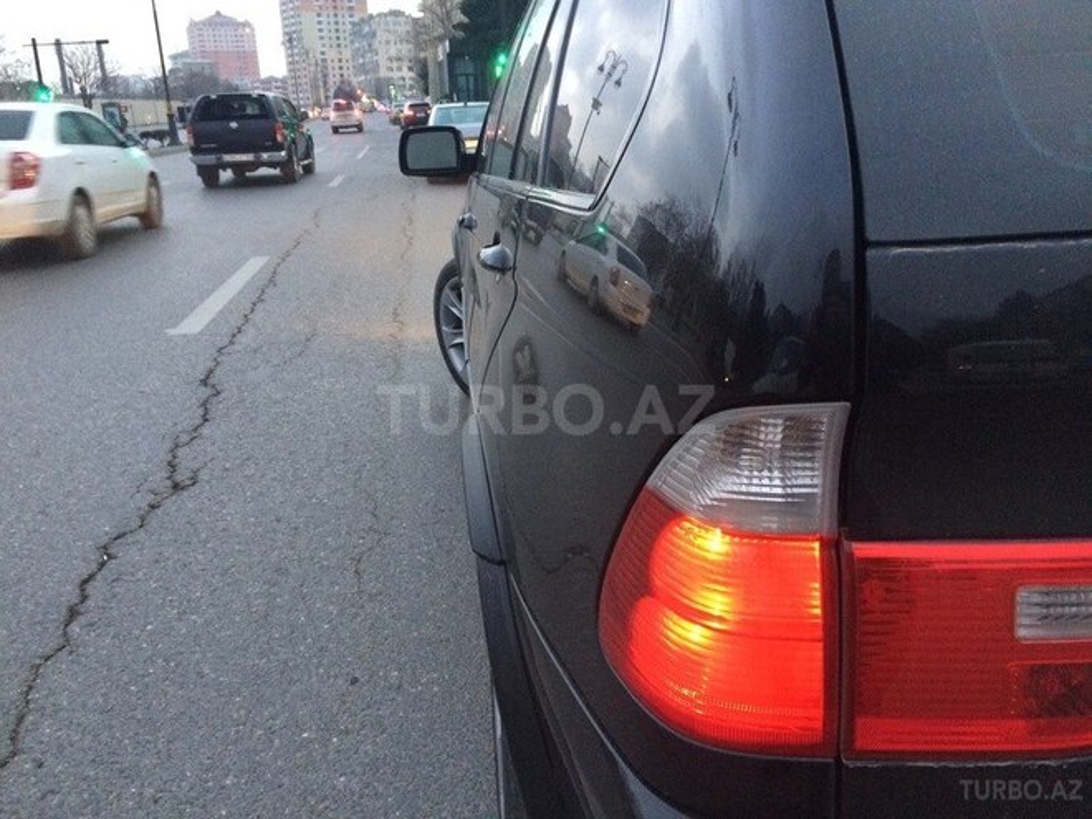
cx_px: 546
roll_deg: +3.0
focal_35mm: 29
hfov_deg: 61.7
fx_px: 915
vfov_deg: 48.2
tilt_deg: -18.0
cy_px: 410
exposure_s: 1/33
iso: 320
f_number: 2.2
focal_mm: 4.15
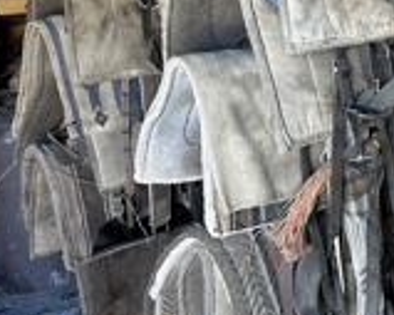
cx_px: 342
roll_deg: -0.9
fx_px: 688
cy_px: 50
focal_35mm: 59
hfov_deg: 30.8
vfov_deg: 25.2
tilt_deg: -11.3
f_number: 1.78
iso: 250
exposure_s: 1/82
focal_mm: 6.86
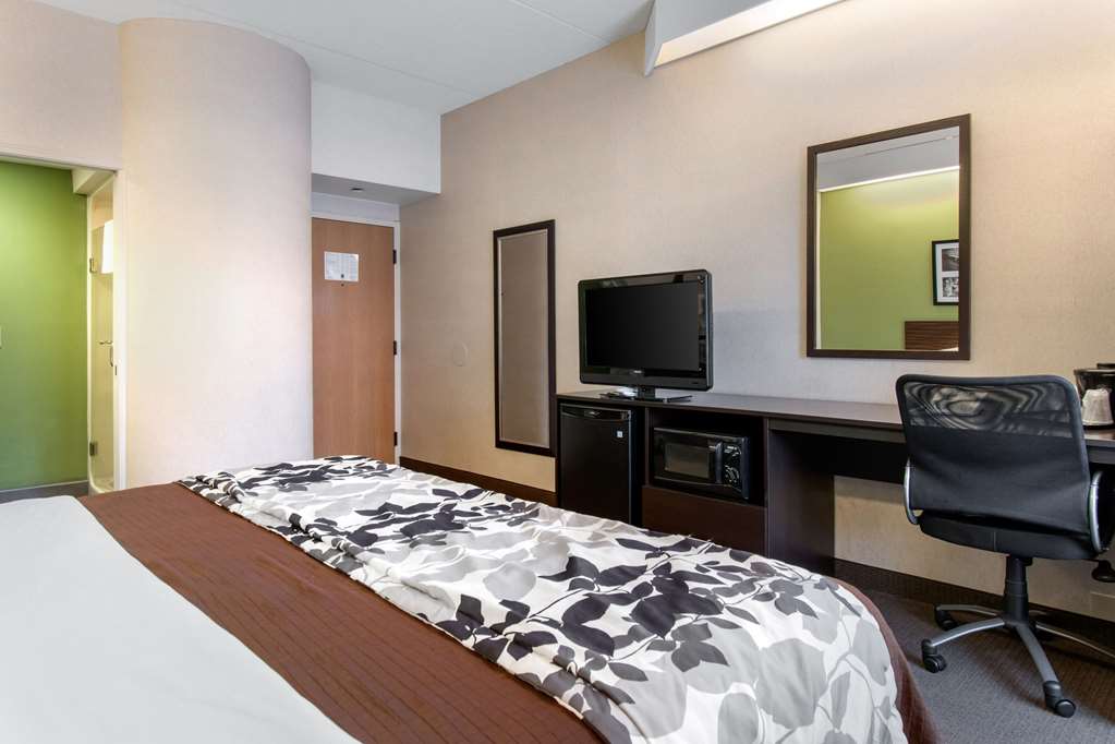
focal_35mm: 21
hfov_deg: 81.2
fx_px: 650
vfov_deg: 59.5
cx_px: 558
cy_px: 372
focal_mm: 14
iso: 400
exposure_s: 1/20
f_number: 9
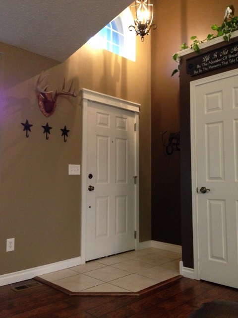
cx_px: 119
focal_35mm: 33
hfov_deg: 42.9
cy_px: 159
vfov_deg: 55.4
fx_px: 303
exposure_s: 1/15
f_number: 2.4
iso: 400
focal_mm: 4.12
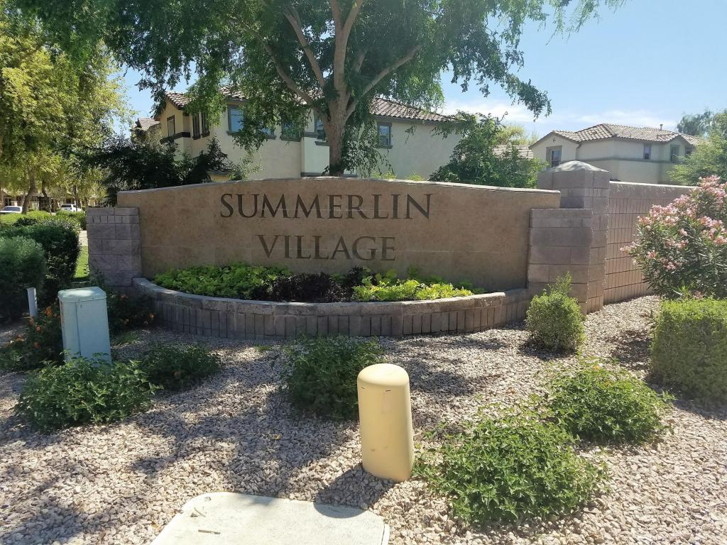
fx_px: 546
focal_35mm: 26
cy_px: 272
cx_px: 364
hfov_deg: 67.3
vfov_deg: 53.1
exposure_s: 1/1900
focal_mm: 4.2
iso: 50
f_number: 1.7
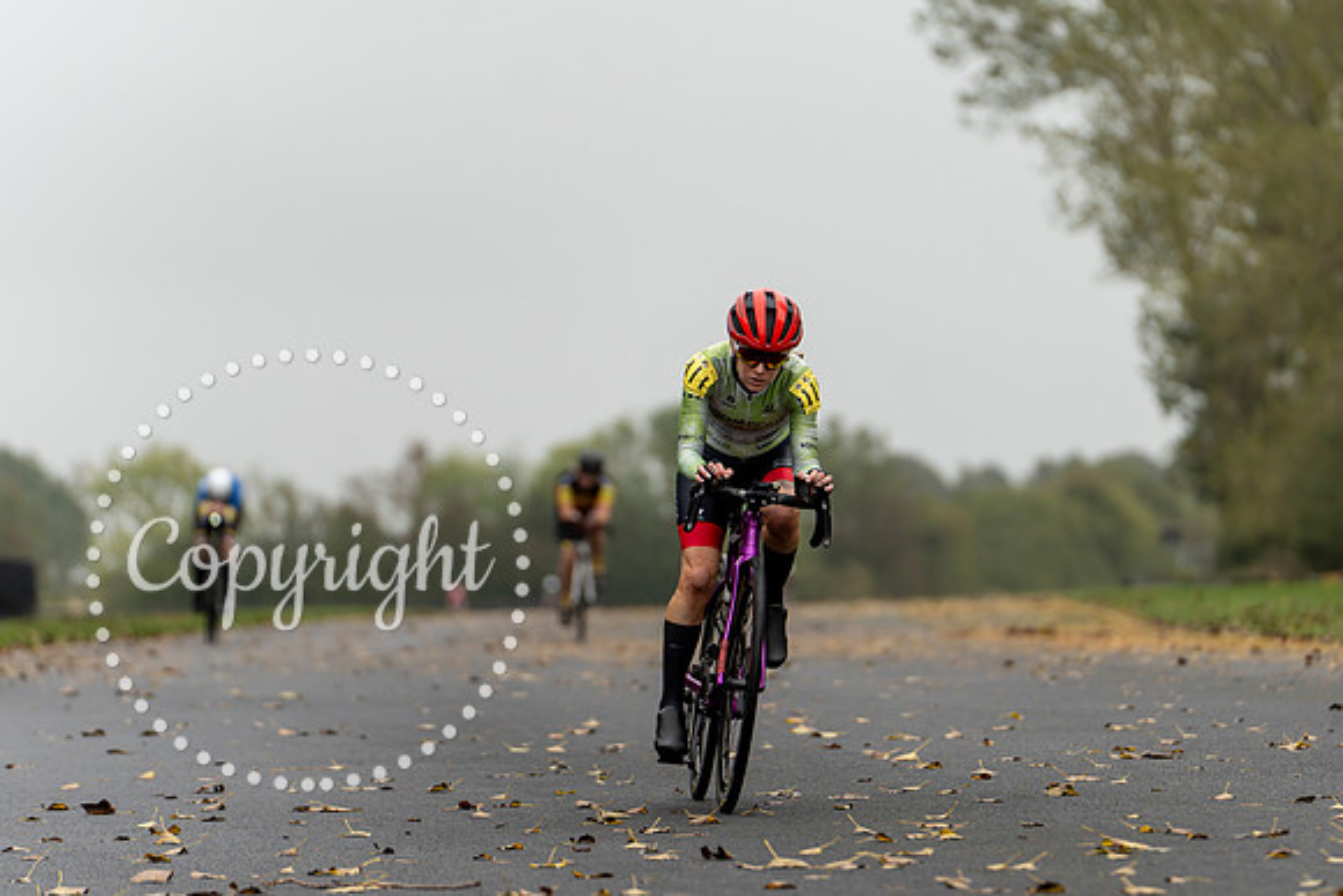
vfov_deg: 6.8
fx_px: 7583
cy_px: 437
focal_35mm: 203
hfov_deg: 10.1
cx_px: 794
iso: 250
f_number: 2.8
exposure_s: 1/1000
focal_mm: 157
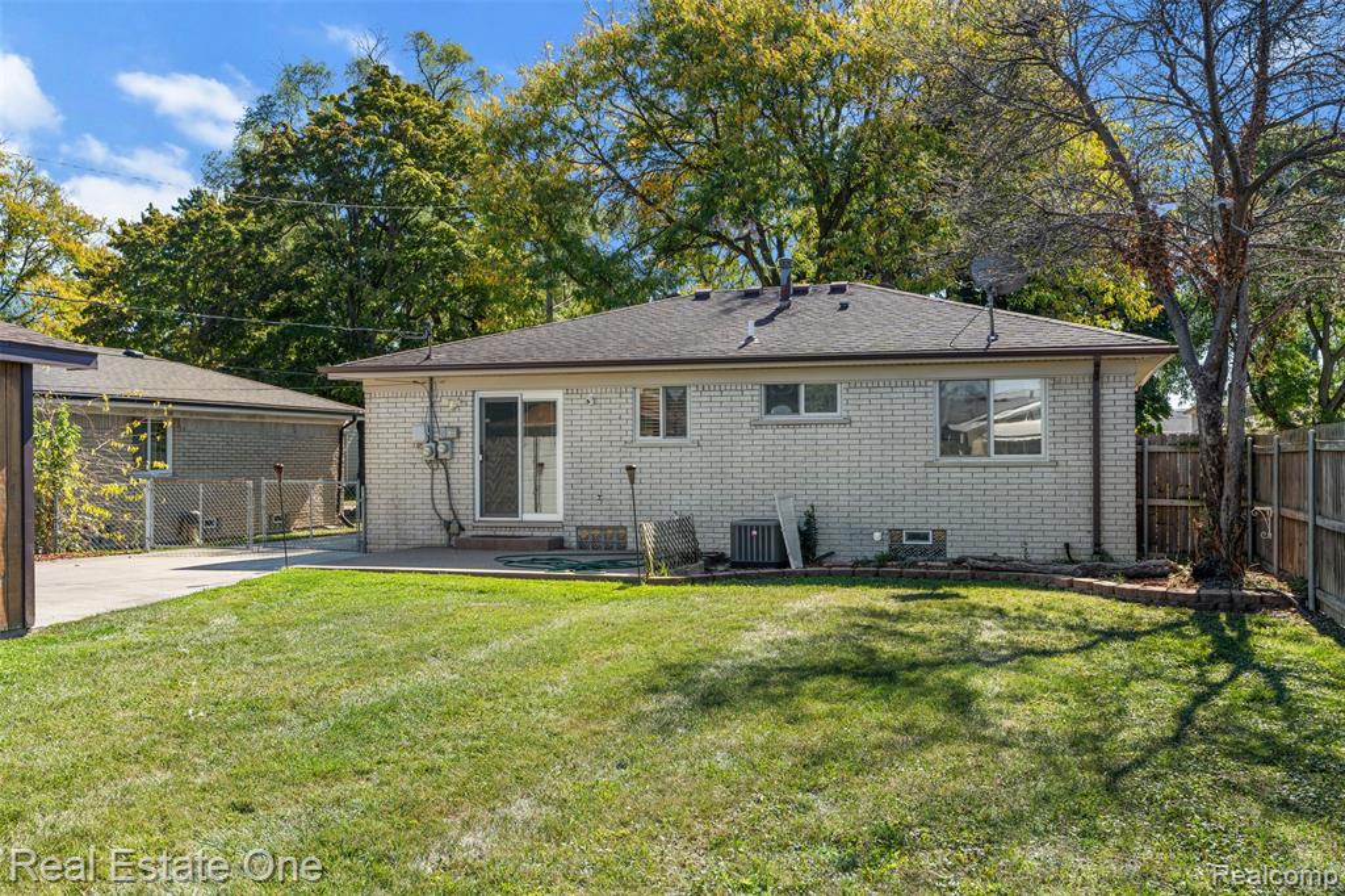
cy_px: 448
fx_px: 1232
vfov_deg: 39.9
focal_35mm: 33
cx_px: 672
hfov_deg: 57.2
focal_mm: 33
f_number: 8
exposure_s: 1/100
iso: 100
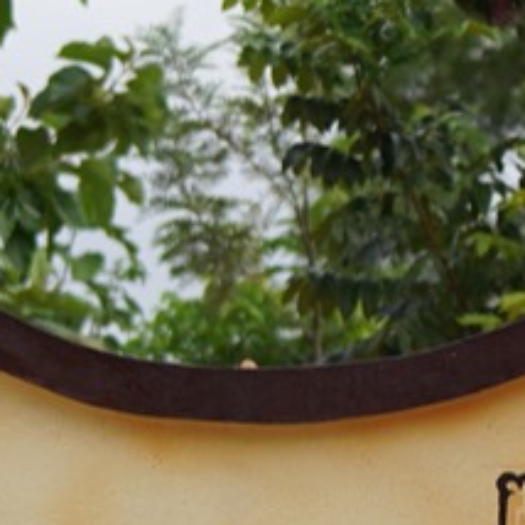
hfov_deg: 5.5
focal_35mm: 317
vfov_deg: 5.5
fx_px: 5439
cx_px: 810
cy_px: 147
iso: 100
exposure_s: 1/2500
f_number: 1.6
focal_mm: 50
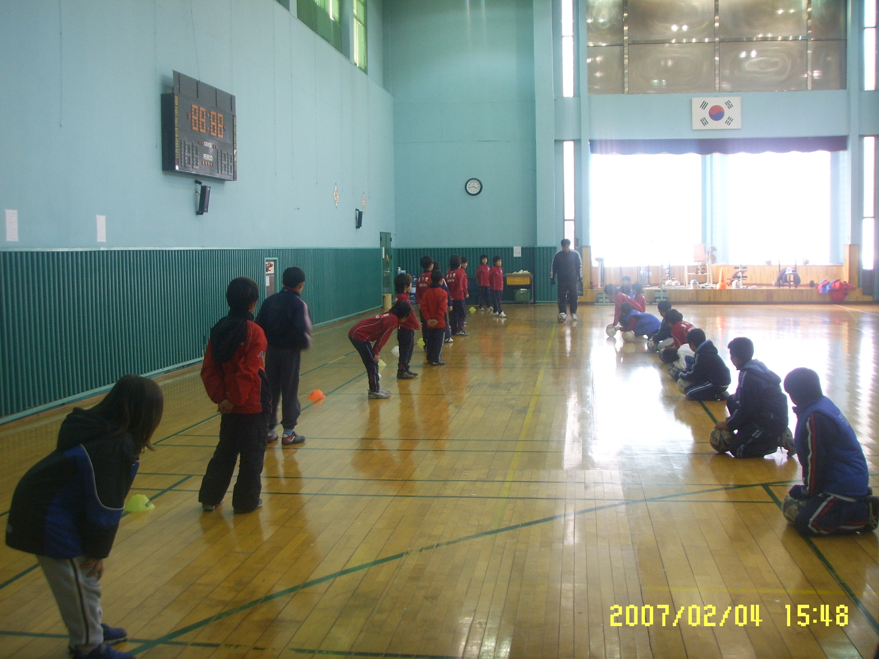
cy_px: 330
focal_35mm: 39
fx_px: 990
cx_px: 440
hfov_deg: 47.9
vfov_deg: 36.8
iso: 63
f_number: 3.5
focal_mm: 6.6
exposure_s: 1/10
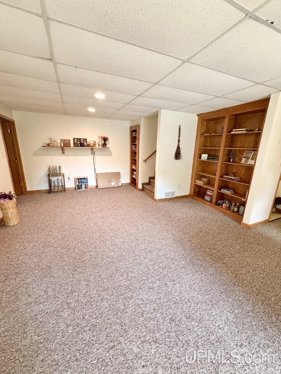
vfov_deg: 102.1
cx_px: 140
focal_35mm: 14
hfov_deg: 85.7
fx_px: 152
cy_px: 187
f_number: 2.2
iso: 640
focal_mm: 2.22
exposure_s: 1/60
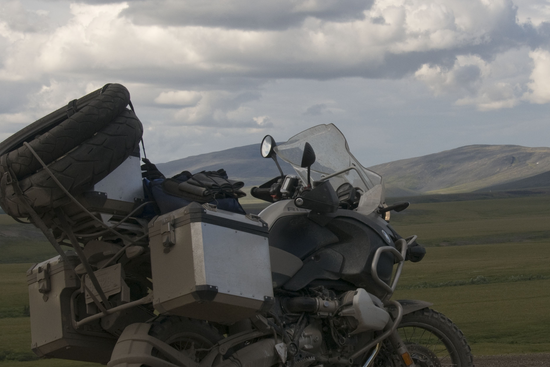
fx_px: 1634
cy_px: 196
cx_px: 394
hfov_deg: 19.0
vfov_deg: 12.8
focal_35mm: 107
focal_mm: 42
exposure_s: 1/400
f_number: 10
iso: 200
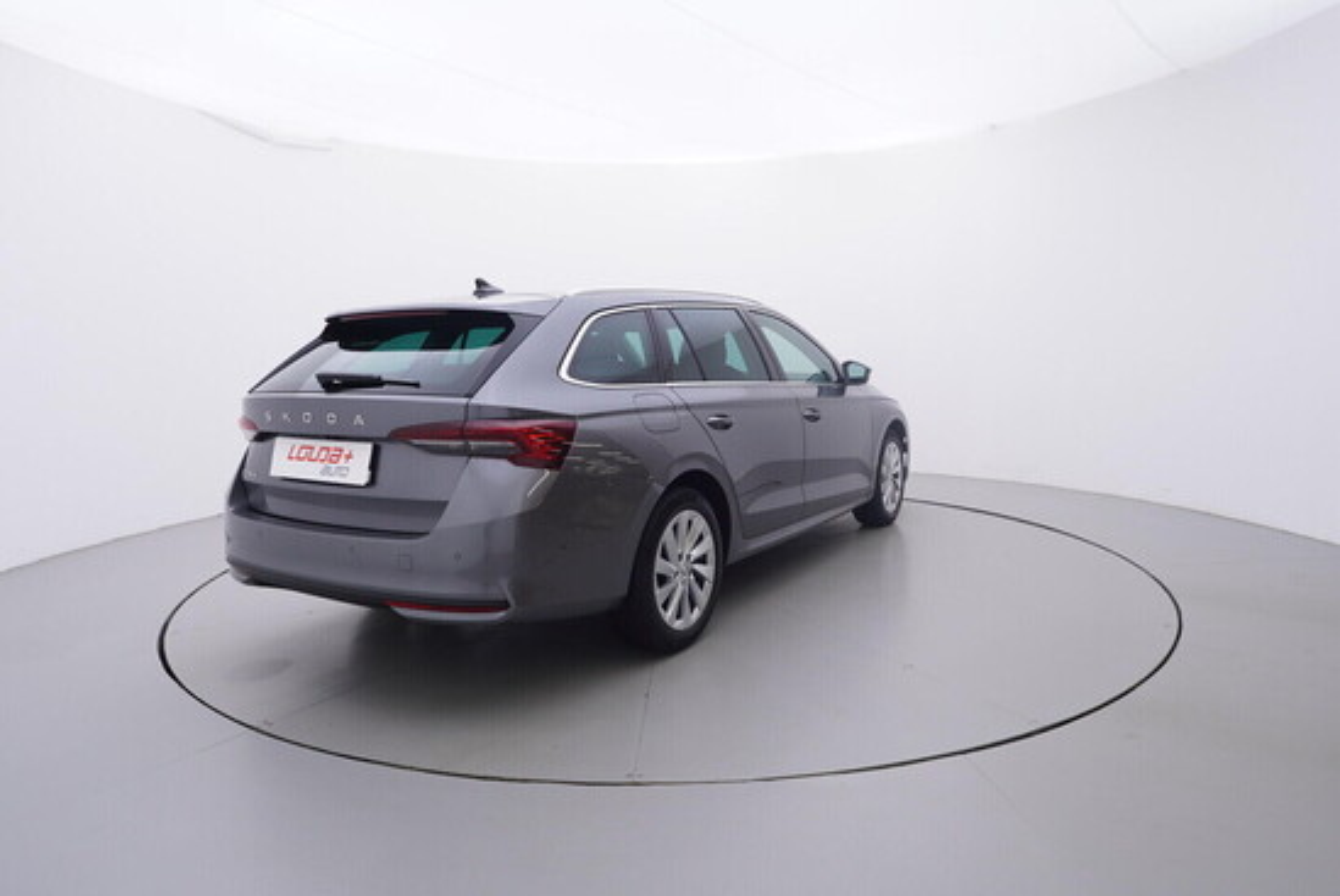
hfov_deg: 77.3
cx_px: 670
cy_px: 448
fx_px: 838
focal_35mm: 22
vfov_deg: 56.2
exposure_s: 1/80
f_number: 5
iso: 200
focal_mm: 15
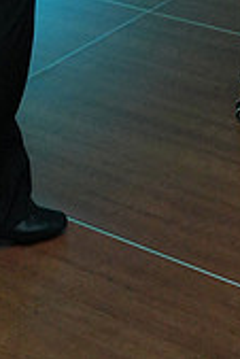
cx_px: 133
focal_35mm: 110
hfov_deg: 12.5
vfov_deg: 16.2
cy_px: -253
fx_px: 1098
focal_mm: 32
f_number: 4
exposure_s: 1/200
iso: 3200
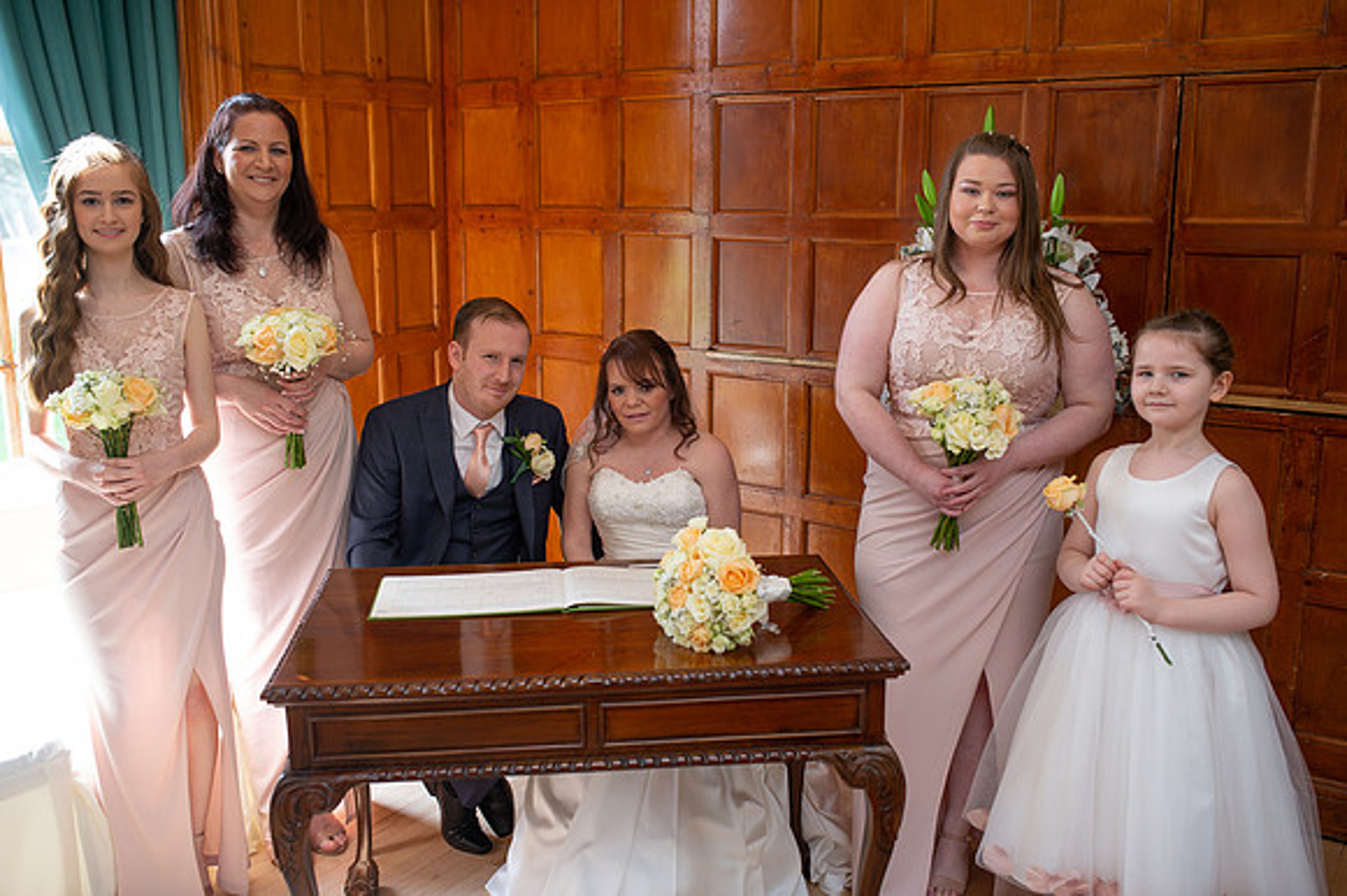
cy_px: 448
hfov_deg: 54.5
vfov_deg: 37.8
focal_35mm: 35
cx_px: 674
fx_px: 1309
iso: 160
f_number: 2.8
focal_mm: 35
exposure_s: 1/100
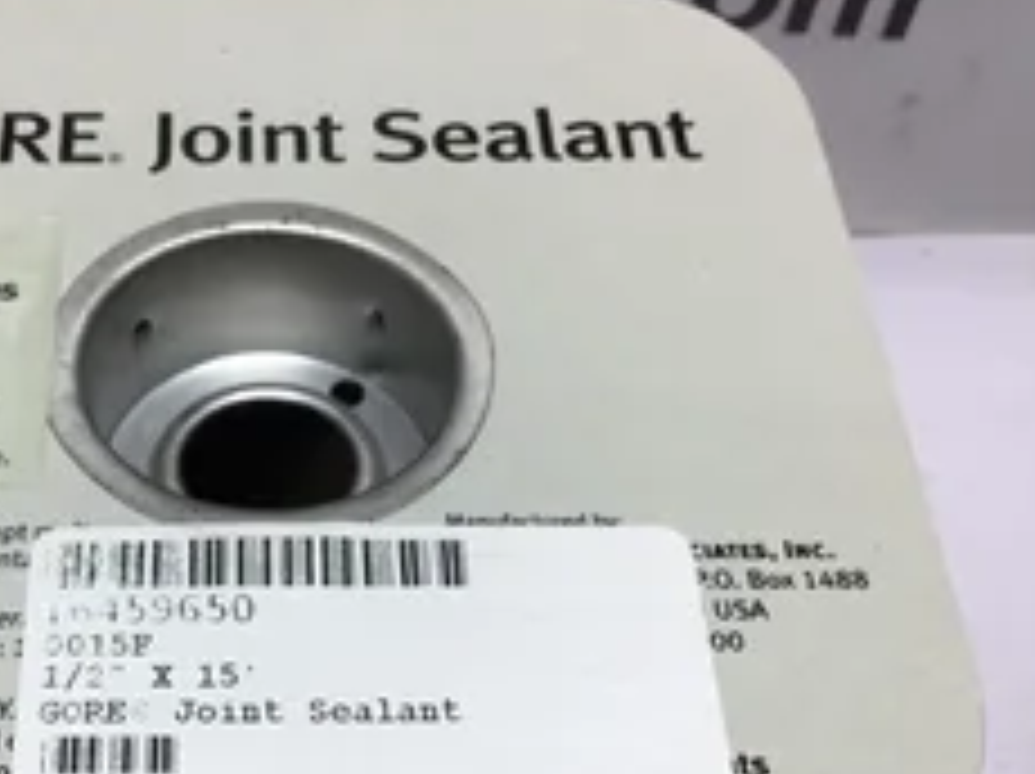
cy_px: 612
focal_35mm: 54
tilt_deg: -55.6
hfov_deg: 35.0
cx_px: 292
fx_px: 1613
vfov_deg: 26.5
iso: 25
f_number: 2.4
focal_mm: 3.3
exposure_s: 1/215
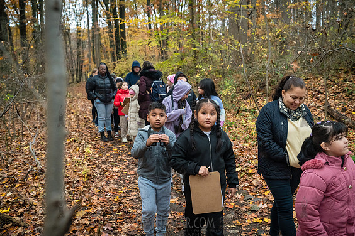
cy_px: 116
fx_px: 355
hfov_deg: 53.1
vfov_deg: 36.9
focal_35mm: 36
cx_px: 182
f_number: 4
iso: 6400
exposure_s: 1/250
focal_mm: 35
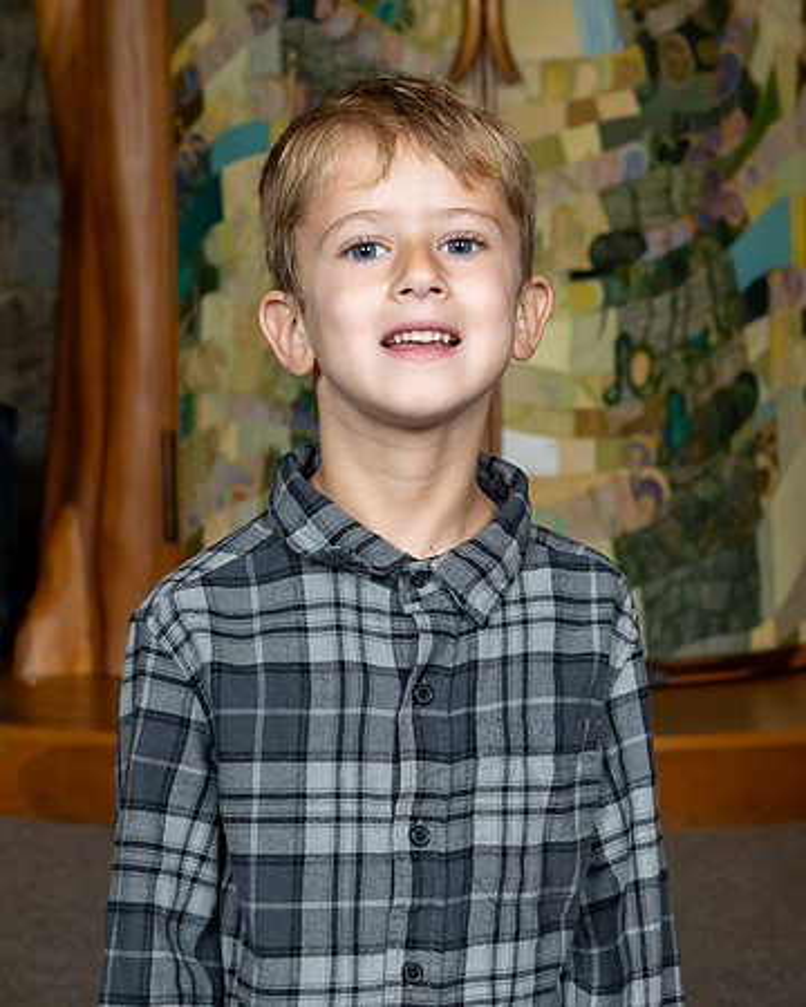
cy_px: 512
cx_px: 540
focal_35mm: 96
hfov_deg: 16.0
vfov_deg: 19.9
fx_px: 2868
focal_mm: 46
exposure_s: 1/200
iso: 500
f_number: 7.1
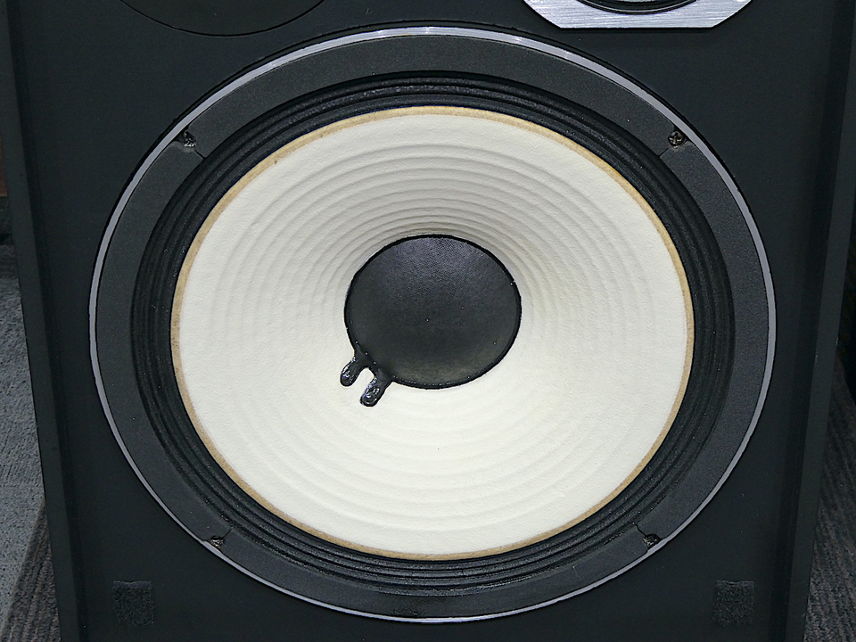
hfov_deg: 27.8
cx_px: 428
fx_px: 1731
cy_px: 321
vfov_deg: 21.0
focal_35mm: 70
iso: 200
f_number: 4.5
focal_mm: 12.5
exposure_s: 1/10
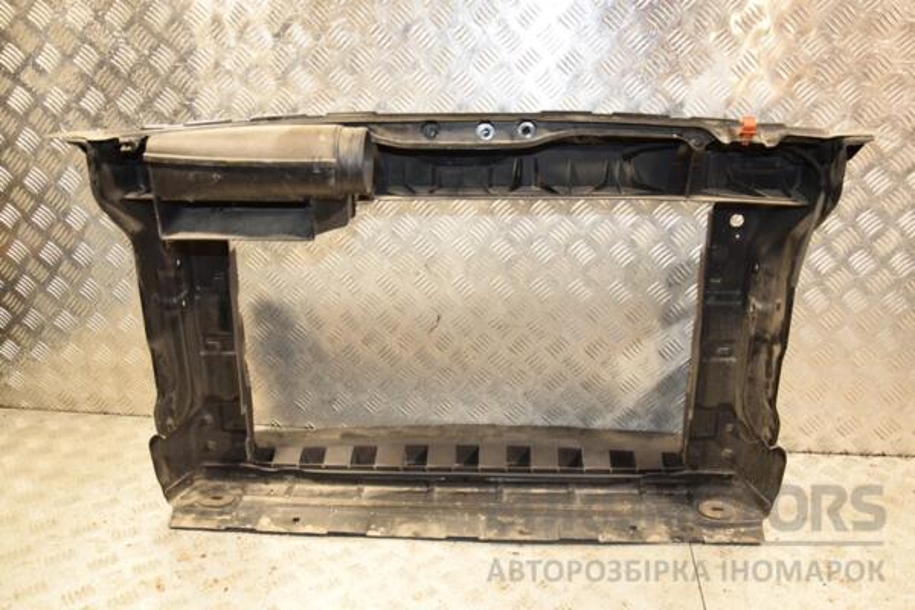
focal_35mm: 32
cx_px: 458
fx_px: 801
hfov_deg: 59.5
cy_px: 305
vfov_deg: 41.7
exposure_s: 1/125
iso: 800
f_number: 5
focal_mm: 21
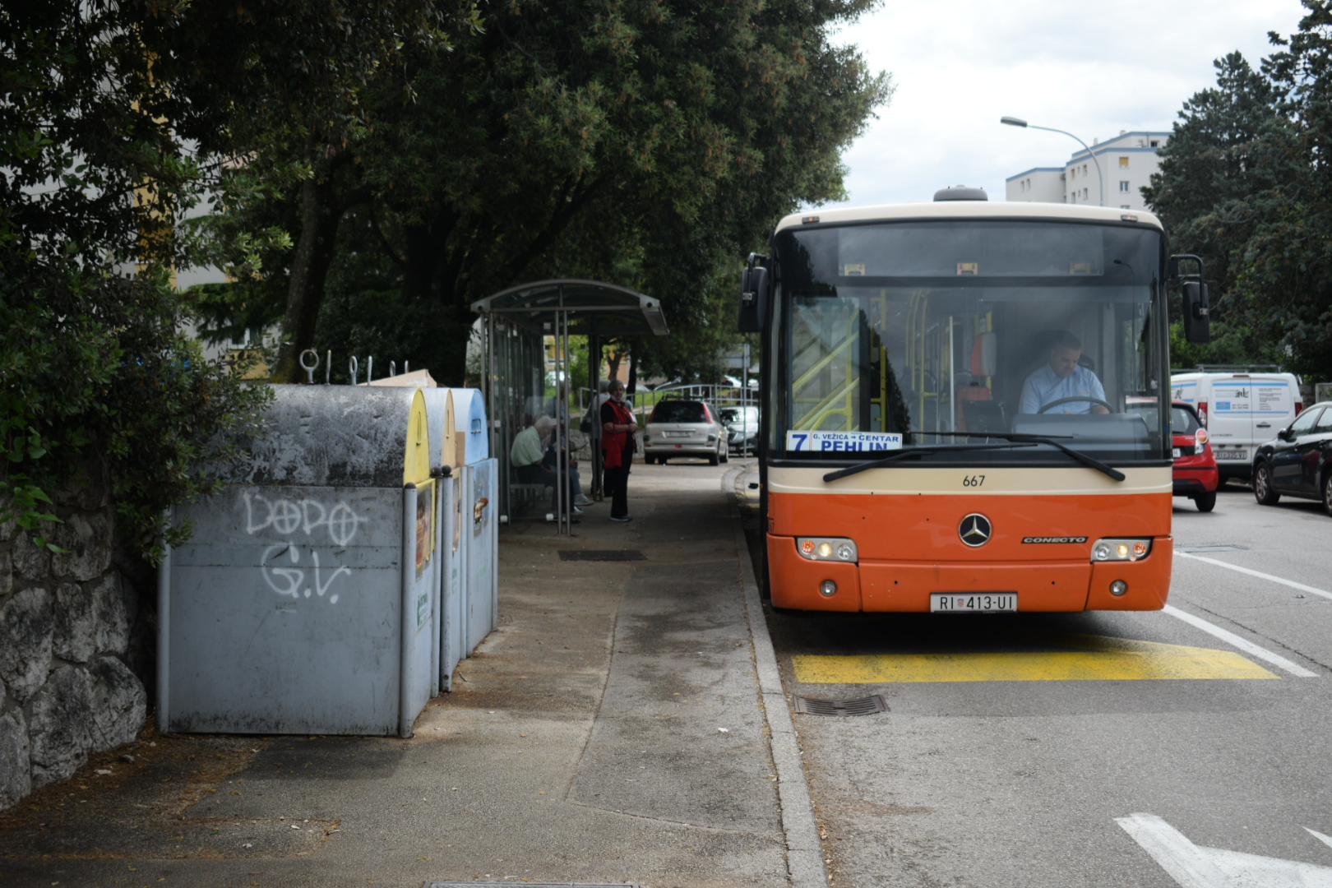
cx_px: 666
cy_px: 444
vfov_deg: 28.9
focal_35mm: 46
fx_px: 1720
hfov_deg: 42.3
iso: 320
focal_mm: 31
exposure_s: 1/1250
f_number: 4.2
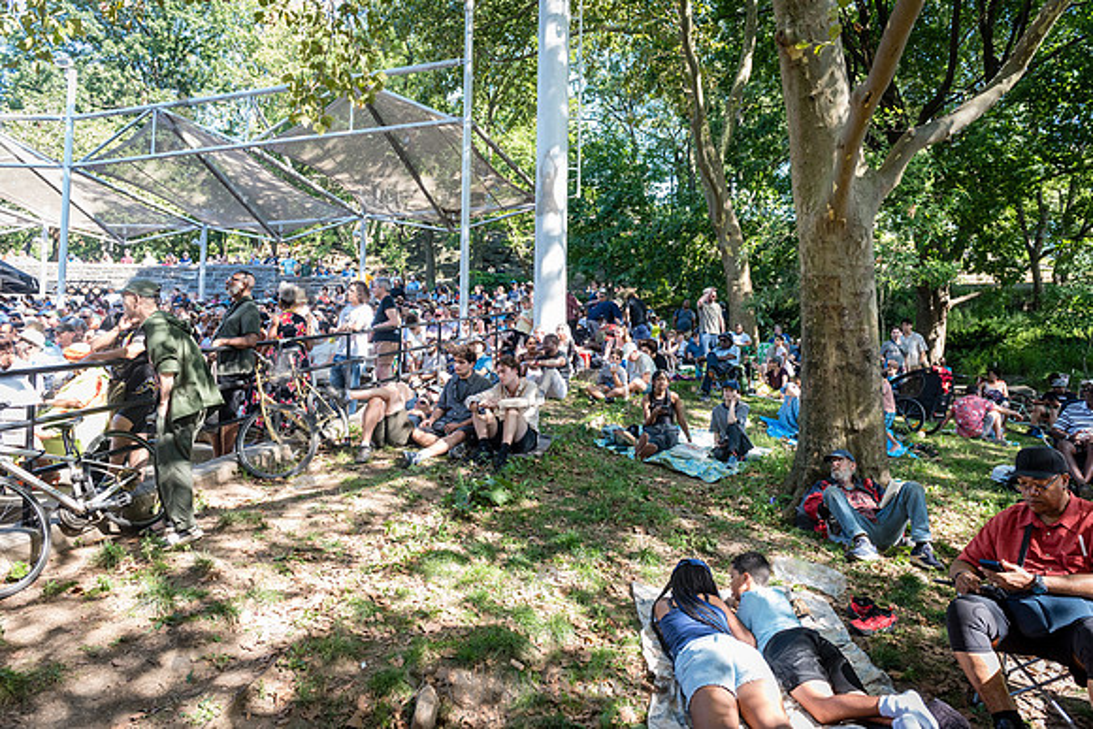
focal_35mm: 24
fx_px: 730
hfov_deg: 73.7
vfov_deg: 53.1
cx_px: 546
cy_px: 364
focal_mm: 24
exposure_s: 1/400
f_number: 4
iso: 1250
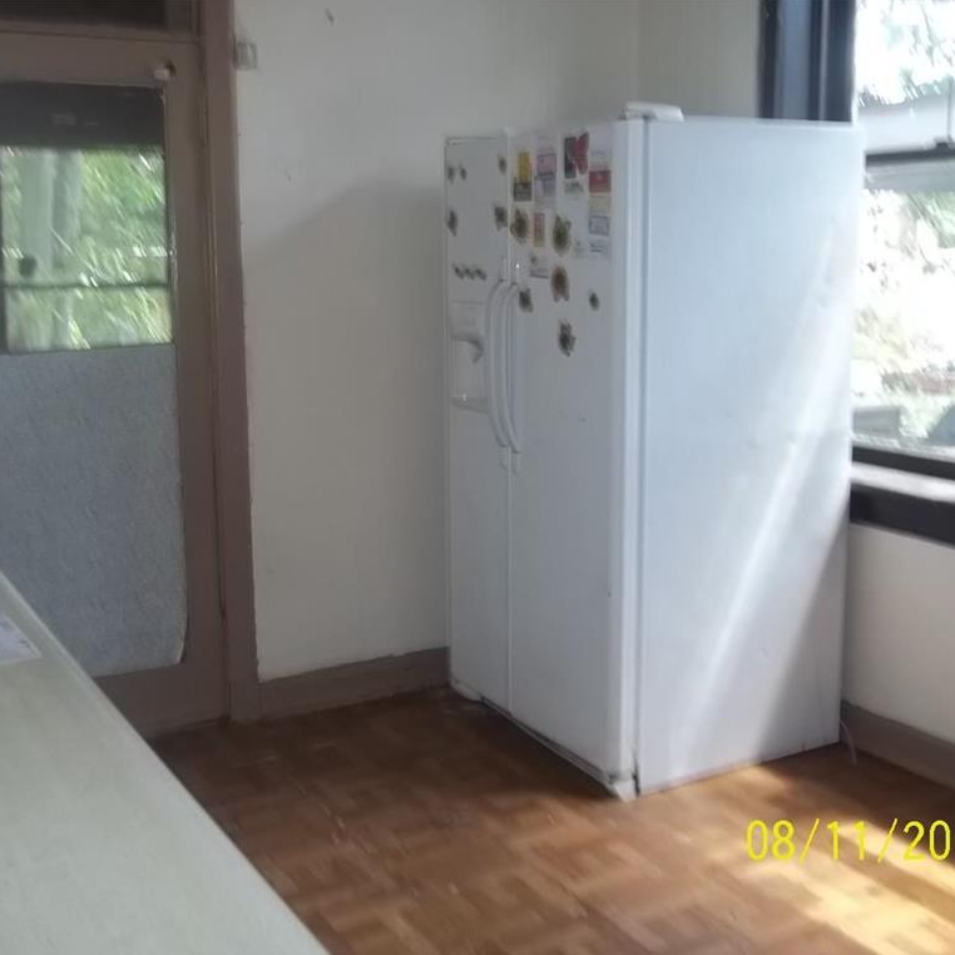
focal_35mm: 38
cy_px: 478
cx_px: 427
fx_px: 1186
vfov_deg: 43.9
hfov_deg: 43.8
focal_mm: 5.7
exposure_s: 1/30
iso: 64
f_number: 2.9
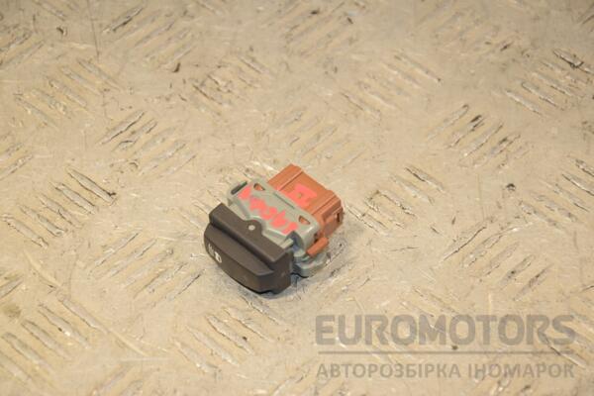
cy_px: 198
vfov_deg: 10.8
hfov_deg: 16.1
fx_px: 2104
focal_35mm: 128
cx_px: 297
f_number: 6.3
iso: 800
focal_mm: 85
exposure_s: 1/200
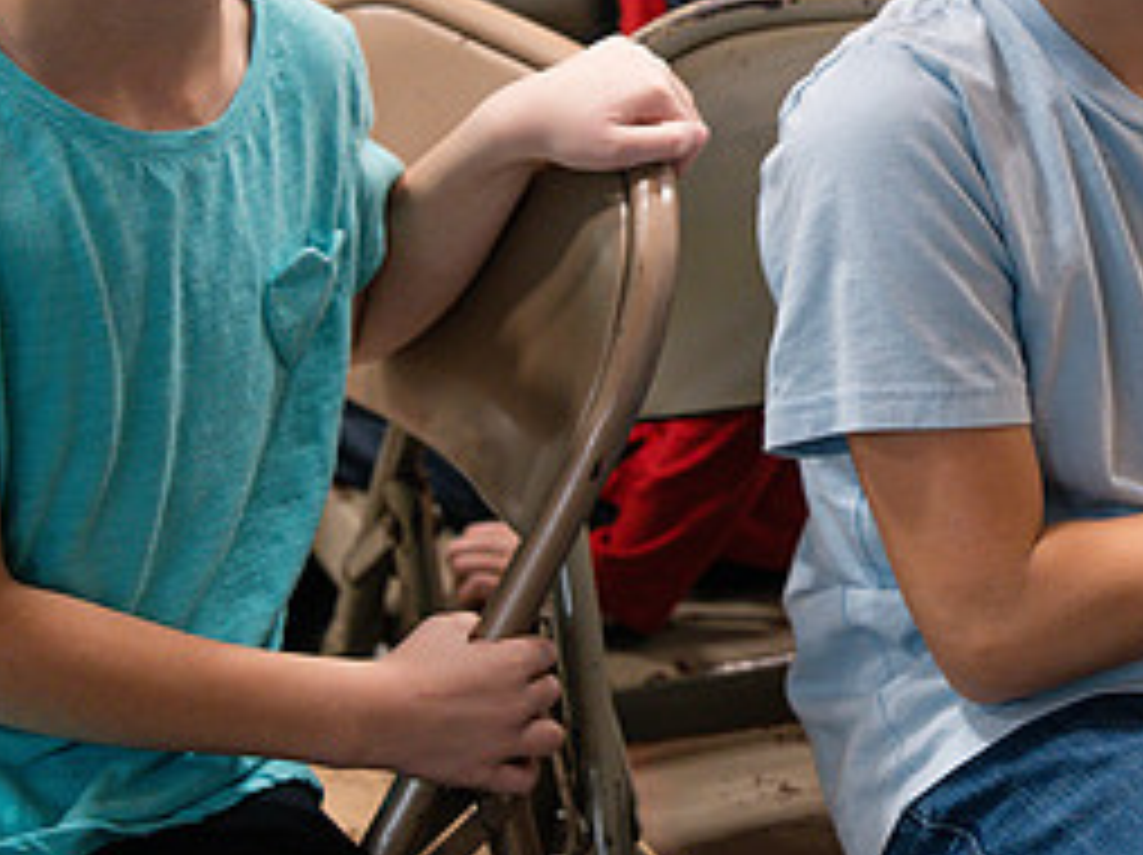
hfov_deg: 14.4
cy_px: 164
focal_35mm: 134
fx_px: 4420
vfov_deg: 11.0
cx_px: 1282
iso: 1000
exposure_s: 1/250
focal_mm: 61
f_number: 2.8
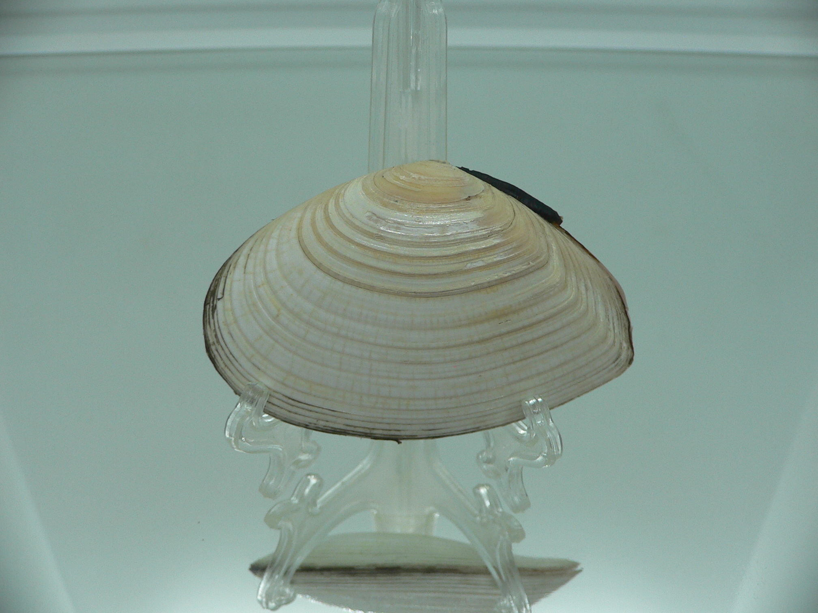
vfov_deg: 40.7
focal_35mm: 35
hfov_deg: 52.6
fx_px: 827
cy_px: 306
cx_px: 409
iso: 80
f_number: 2.8
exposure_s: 1/60
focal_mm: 4.6
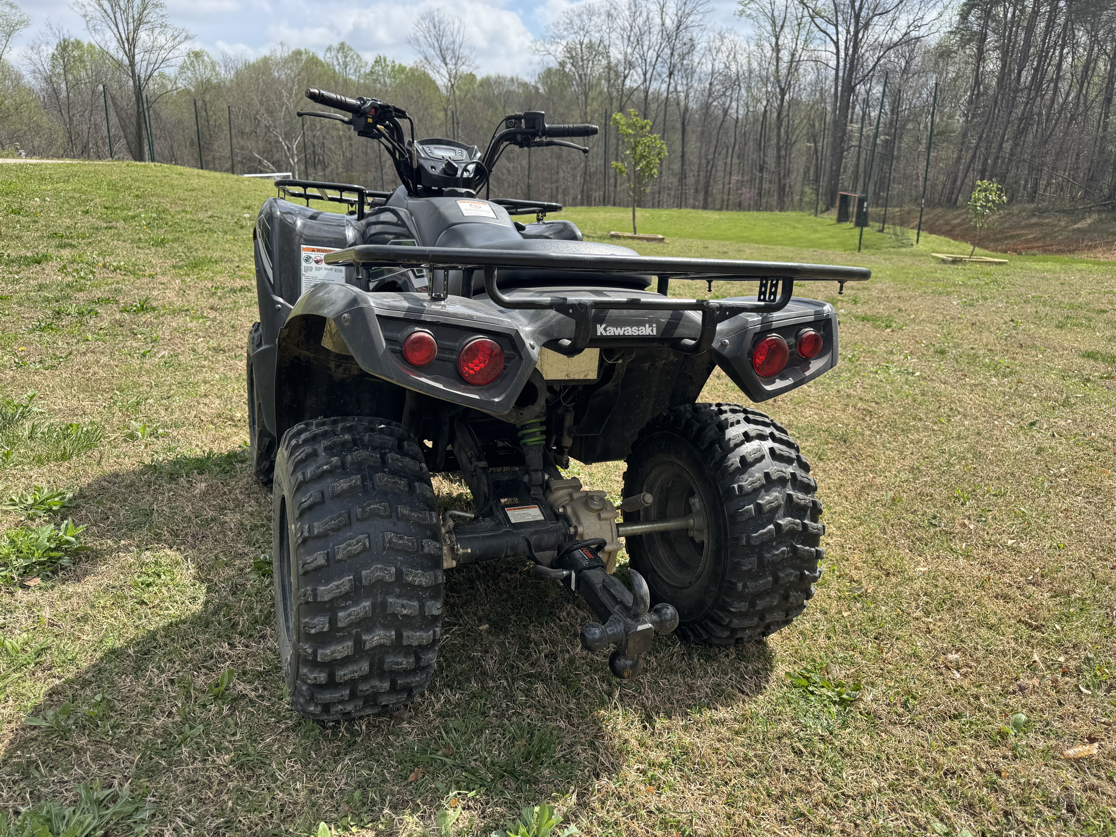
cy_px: 418
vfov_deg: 56.8
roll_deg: +0.4
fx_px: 774
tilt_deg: -18.2
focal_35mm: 24
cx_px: 558
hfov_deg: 71.6
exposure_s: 1/2252
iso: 80
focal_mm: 6.76
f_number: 1.78
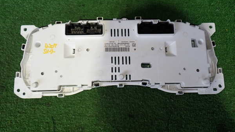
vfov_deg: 33.6
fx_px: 218
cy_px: 55
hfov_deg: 56.6
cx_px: 118
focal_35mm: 35
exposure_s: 1/40
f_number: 2.4
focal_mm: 5.79
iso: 200
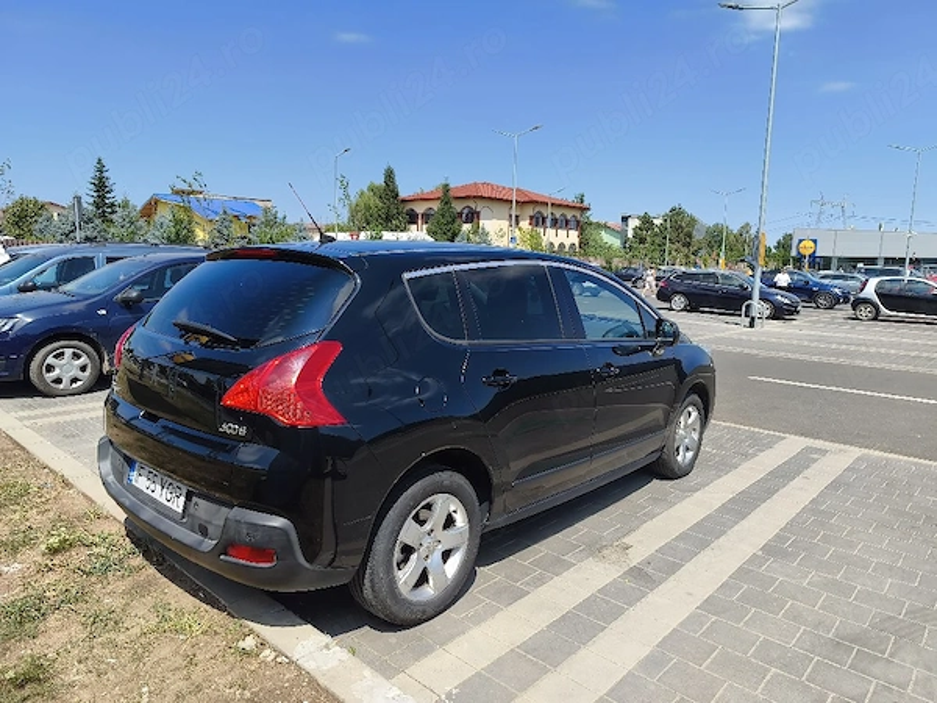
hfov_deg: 73.9
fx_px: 623
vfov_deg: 58.9
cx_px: 468
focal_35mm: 23
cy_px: 352
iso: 50
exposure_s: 1/667
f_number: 1.7
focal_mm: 6.06
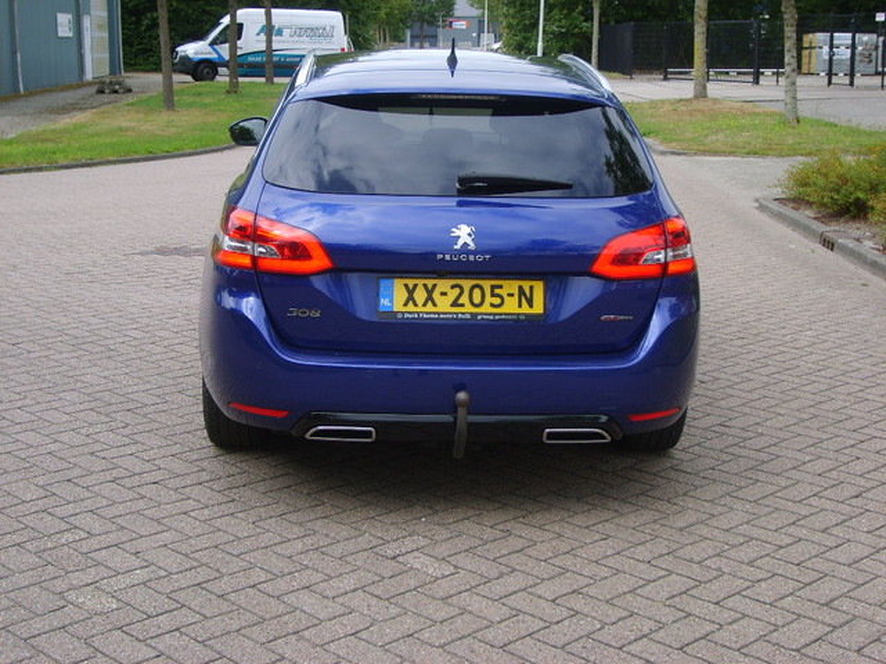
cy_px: 332
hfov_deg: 36.8
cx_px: 443
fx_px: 1331
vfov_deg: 28.0
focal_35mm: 52
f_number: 3.3
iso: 50
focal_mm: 8.7
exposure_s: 1/250
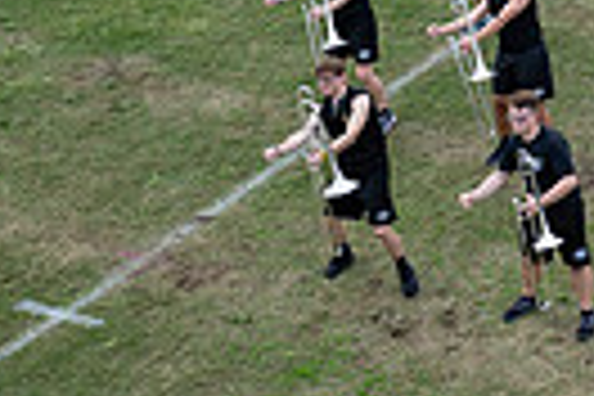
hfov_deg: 10.9
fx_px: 2821
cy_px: -29
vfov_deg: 8.0
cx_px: 1202
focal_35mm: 171
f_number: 2.8
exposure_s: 1/1250
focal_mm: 39
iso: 125
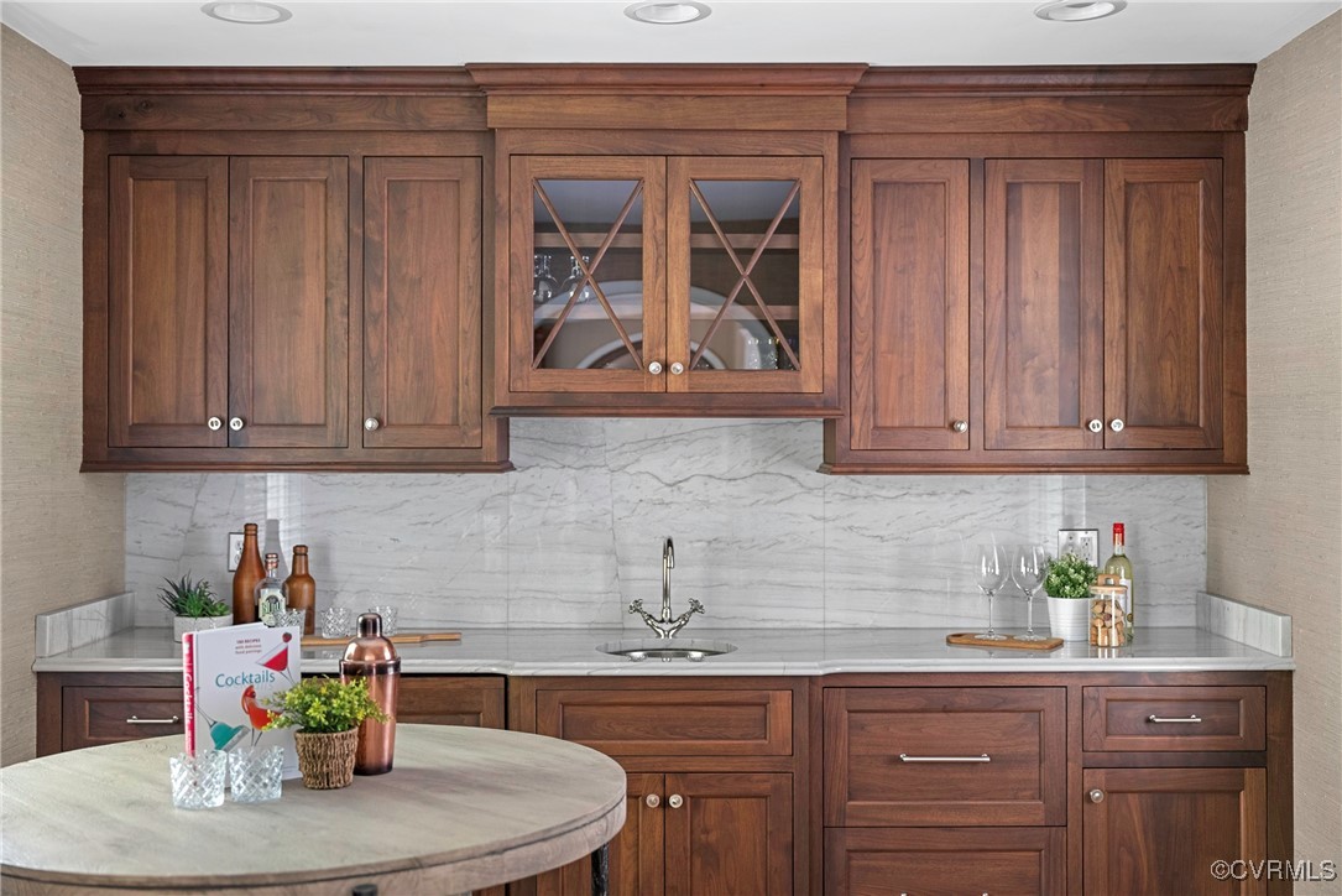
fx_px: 1454
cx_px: 671
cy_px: 448
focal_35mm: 39
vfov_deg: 34.2
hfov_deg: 49.5
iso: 800
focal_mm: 39
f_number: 2.8
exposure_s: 1/2.5
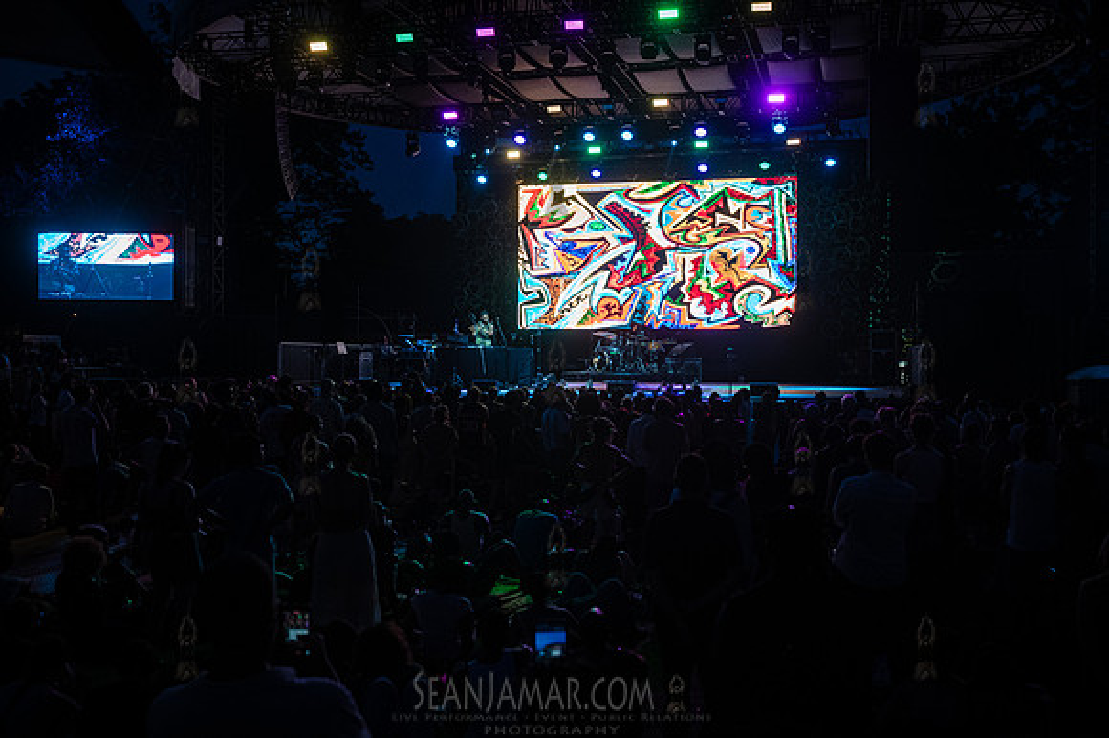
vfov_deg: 37.8
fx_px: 1078
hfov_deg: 54.5
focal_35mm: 35
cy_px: 369
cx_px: 554
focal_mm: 35
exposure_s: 1/500
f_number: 4.5
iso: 5000
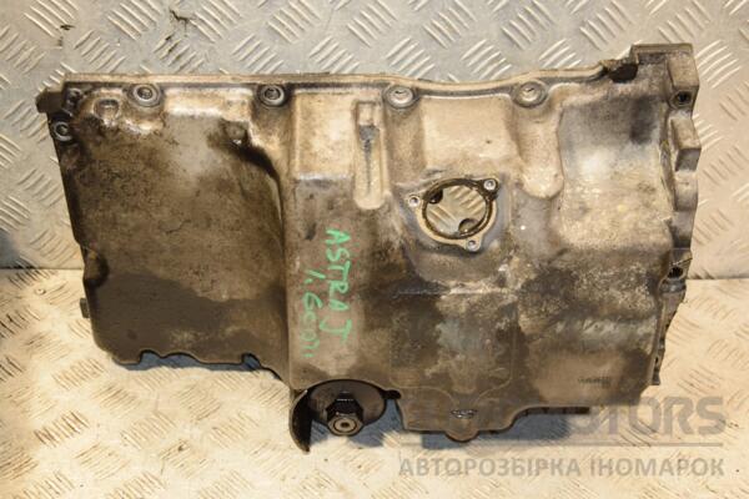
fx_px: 1186
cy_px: 250
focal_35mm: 57
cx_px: 374
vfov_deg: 23.8
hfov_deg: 35.1
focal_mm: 38
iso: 800
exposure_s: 1/100
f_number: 5
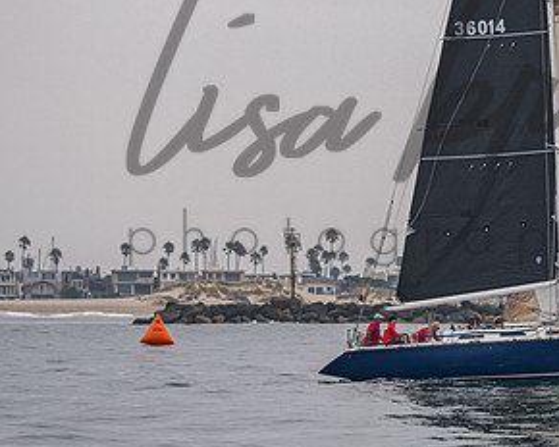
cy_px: 133
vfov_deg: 4.7
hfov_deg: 5.9
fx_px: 5427
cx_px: 522
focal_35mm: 328
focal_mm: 145
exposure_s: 1/4000
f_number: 5.6
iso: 400
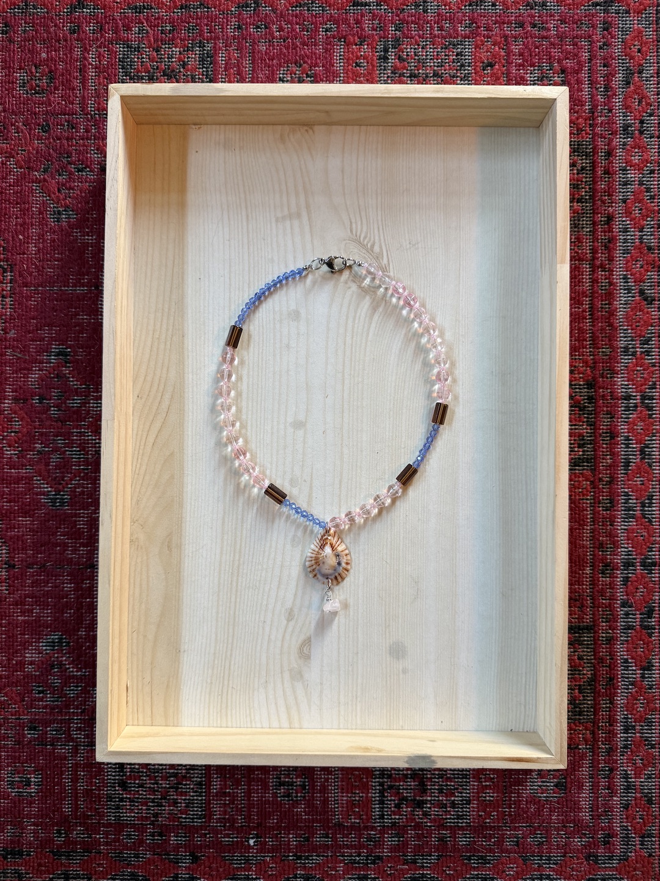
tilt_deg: -88.7
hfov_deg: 56.8
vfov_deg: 71.6
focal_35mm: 24
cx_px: 330
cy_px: 440
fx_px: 610
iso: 320
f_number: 1.78
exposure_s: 1/60
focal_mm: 6.76
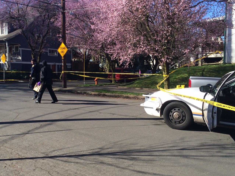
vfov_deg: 38.7
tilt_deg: -7.5
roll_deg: +1.0
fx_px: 251
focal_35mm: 37
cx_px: 103
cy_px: 90
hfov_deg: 50.0
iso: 32
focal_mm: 4.15
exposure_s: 1/933
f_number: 2.2
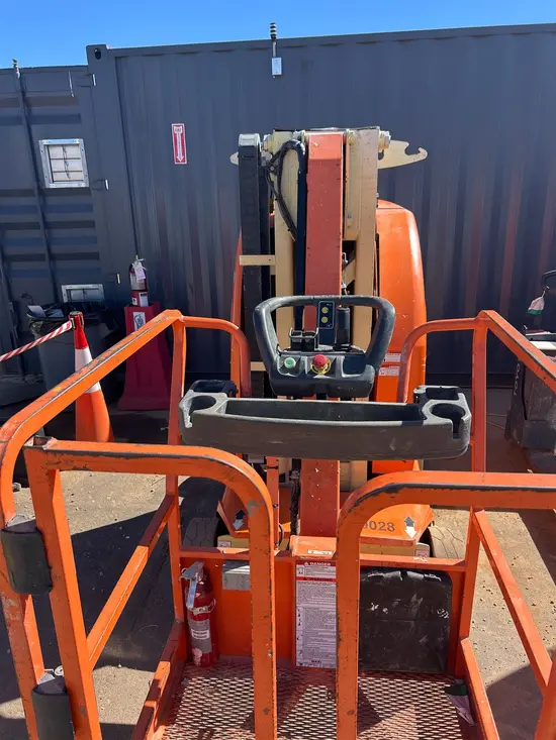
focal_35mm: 26
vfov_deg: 67.3
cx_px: 278
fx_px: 557
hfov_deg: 53.1
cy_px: 370
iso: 50
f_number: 1.5
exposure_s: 1/1669
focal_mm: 5.7
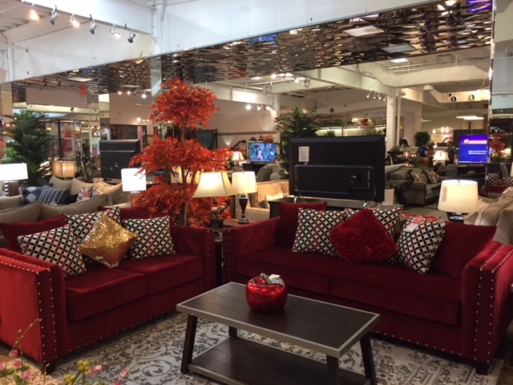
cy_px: 192
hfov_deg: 61.7
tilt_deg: -5.9
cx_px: 256
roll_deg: -0.4
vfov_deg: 48.2
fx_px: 430
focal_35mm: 29
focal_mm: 4.15
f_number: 2.2
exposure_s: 1/30
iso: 125
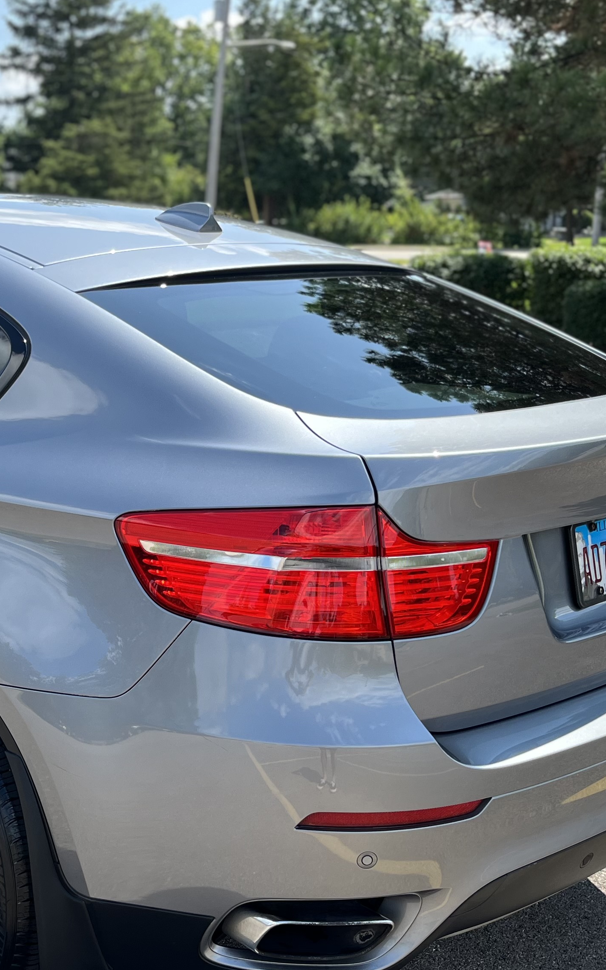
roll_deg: +1.5
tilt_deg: -14.9
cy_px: 551
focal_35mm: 49
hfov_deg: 25.7
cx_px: 94
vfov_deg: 41.0
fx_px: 1295
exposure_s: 1/1339
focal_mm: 5.1
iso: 50
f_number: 1.6
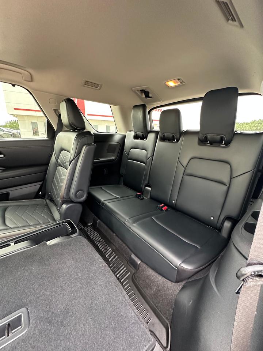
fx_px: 142
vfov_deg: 102.1
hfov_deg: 85.7
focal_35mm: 14
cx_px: 132
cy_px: 176
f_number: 2.2
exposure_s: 1/60
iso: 400
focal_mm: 2.22
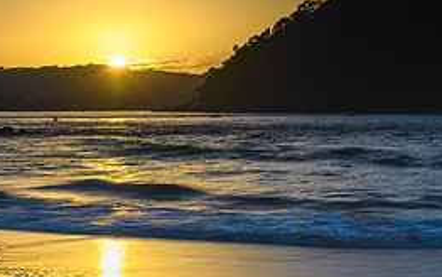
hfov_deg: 19.4
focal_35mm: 107
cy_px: -91
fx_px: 1289
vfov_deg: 11.9
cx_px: 140
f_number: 8
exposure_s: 1/2.5
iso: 50
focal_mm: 24
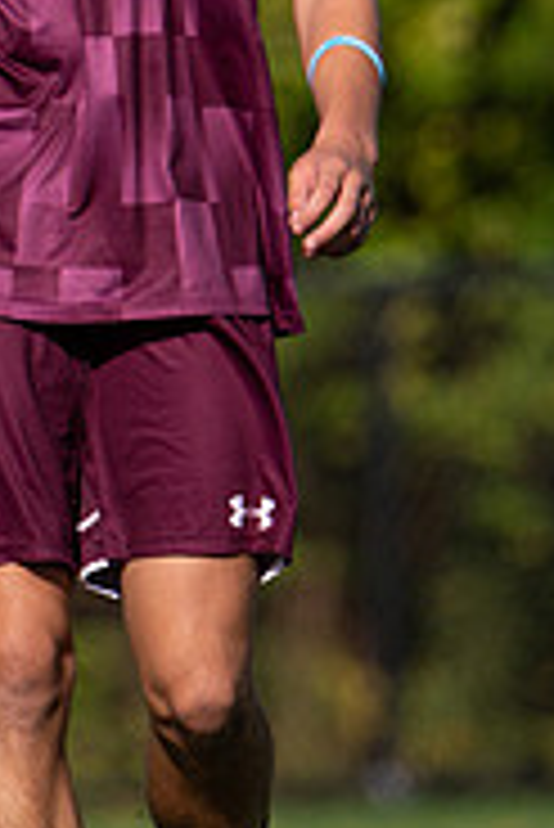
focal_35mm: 1852
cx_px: 16
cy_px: -3
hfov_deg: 0.7
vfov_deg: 1.1
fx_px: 42667
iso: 140
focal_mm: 400
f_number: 4.5
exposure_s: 1/1600
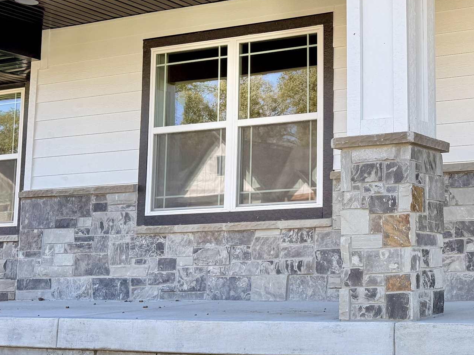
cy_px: 138
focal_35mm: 58
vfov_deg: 25.2
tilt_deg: +8.3
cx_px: 462
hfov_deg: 31.1
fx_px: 794
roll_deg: +0.9
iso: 80
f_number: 1.78
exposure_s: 1/858
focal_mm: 6.76
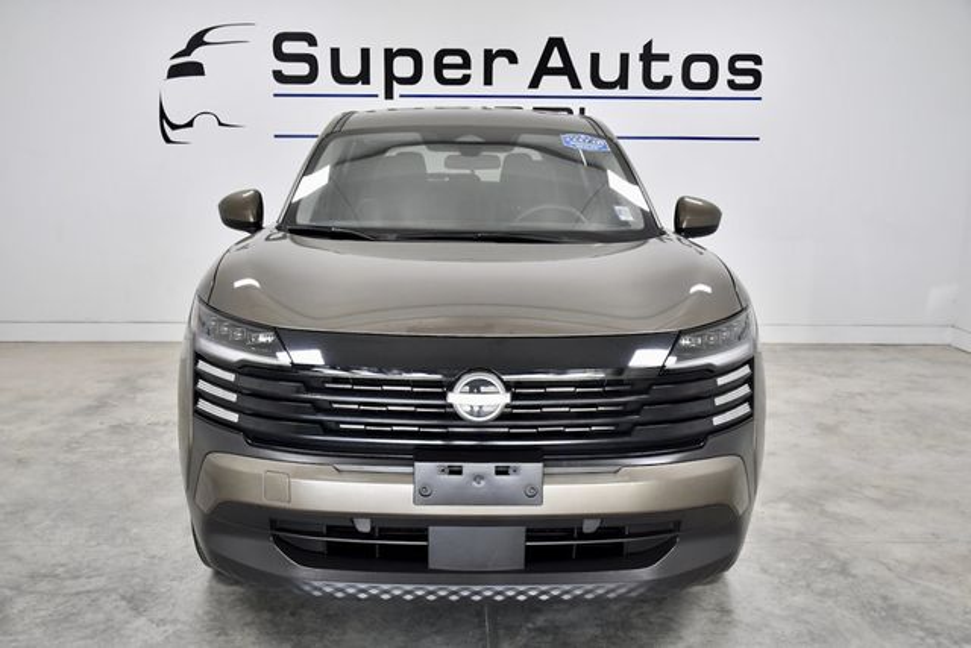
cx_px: 486
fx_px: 917
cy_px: 324
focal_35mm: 34
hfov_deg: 55.8
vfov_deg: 38.9
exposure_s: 1/500
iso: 1250
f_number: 4
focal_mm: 23
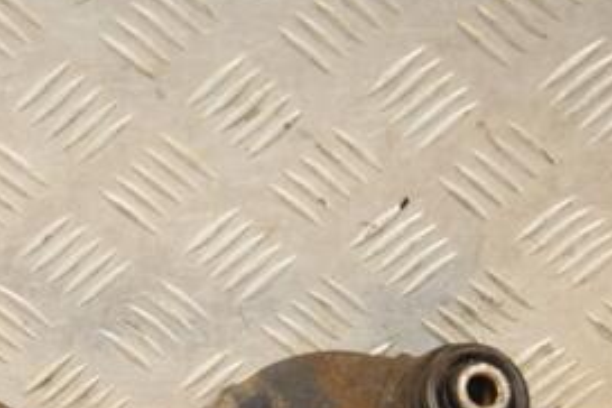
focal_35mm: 132
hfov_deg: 15.3
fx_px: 2244
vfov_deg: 10.3
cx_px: 18
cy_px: 381
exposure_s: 1/200
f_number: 6.3
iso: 800
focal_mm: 40
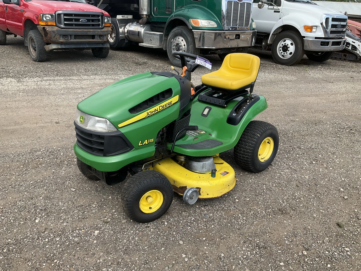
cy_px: 136
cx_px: 180
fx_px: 302
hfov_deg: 61.7
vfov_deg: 48.2
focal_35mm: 29
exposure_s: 1/962
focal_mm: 3
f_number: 1.8
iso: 25
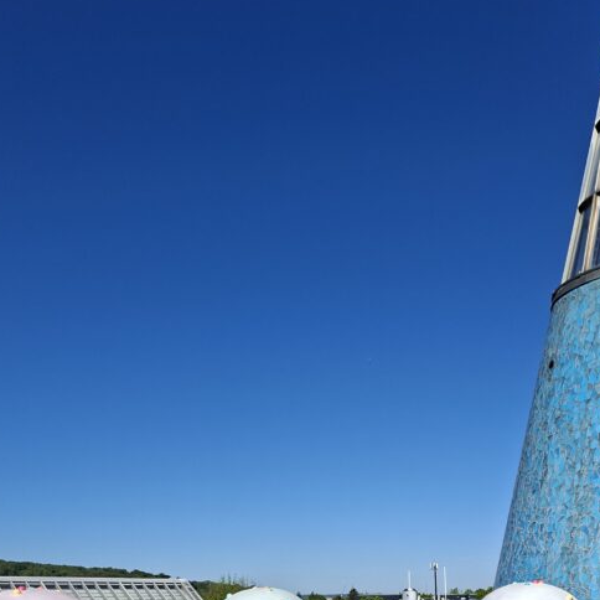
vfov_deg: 36.6
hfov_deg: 39.1
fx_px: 843
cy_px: 547
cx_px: 340
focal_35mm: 43
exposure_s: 1/2564
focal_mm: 5.54
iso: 50
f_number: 1.8
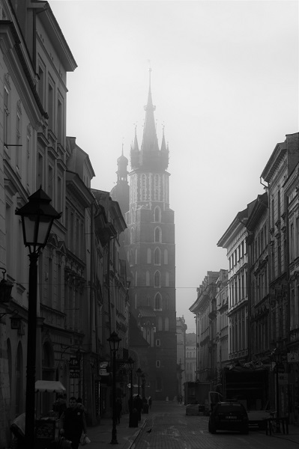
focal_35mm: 90
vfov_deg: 22.6
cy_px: 224
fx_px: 1123
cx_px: 150
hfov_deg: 15.2
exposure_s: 1/125
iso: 100
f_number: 7.1
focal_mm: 60
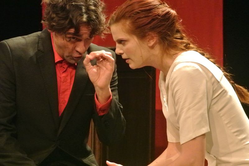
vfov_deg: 4.6
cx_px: 124
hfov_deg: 6.9
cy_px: 83
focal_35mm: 297
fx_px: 2056
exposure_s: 1/60
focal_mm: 110
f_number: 6.3
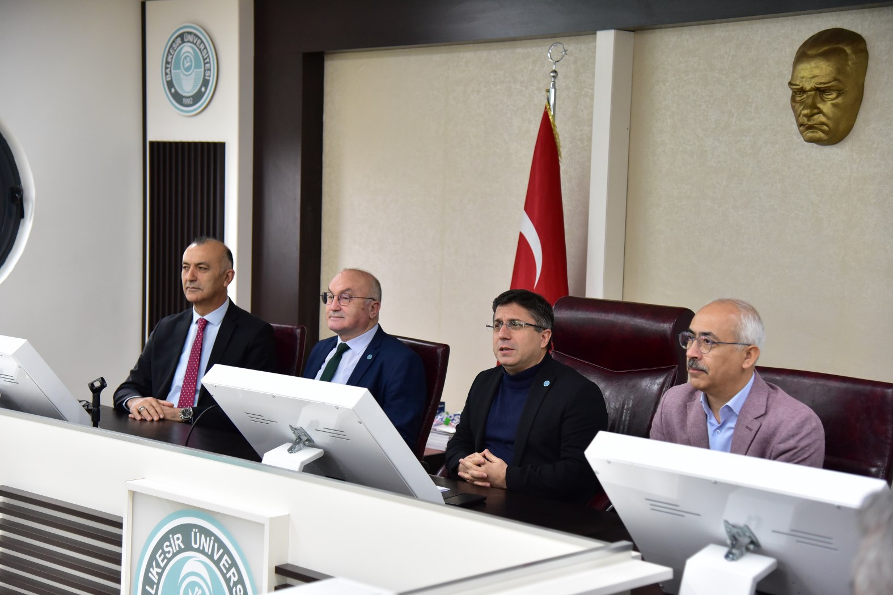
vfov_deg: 21.9
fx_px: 1538
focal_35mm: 62
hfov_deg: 32.4
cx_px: 446
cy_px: 298
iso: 2500
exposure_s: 1/320
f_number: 4
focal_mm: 62
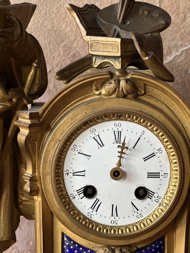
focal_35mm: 92
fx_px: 673
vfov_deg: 21.3
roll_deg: -0.3
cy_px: 115
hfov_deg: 16.1
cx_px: 113
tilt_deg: -2.2
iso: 200
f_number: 2.8
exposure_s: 1/33
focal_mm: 9
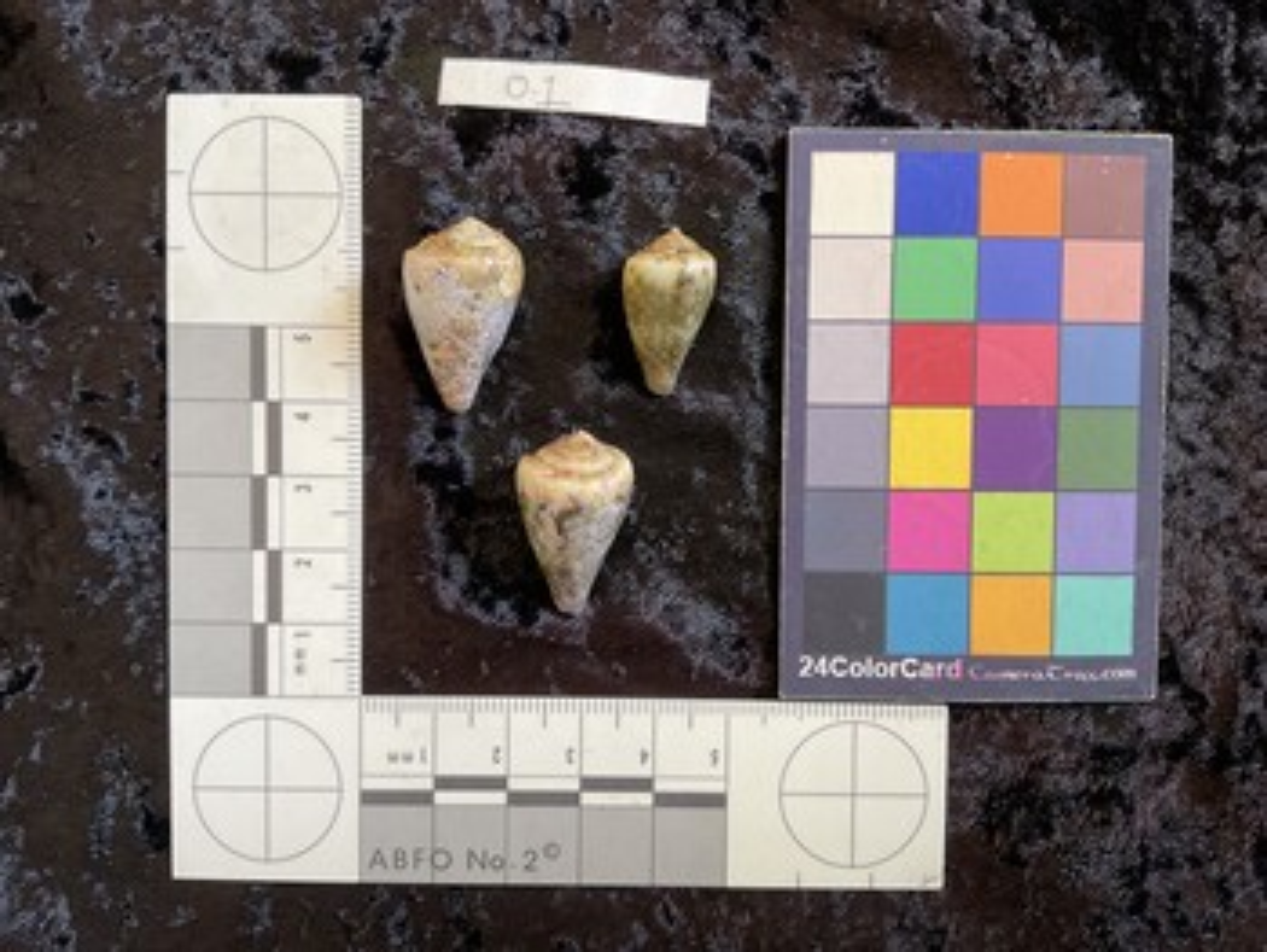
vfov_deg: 48.3
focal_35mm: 29
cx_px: 634
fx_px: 1062
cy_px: 476
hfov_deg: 61.6
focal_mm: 3
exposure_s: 1/60
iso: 50
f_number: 1.8
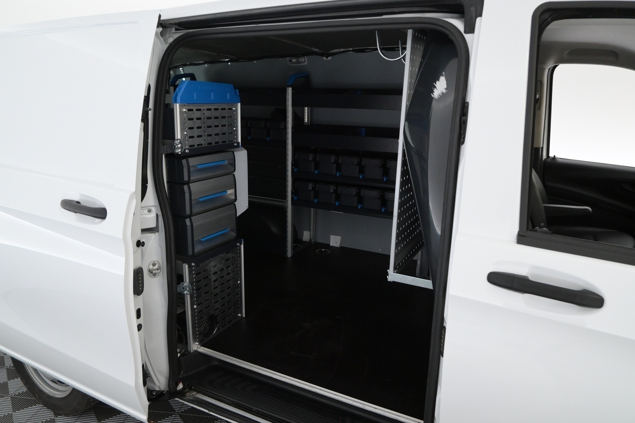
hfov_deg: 68.3
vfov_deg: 48.7
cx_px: 315
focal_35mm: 27
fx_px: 468
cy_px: 206
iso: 2500
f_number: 5
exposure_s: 1/100
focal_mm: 17
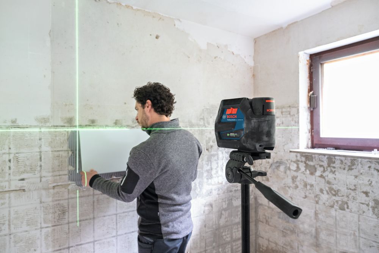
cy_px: 126
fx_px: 253
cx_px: 190
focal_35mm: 24
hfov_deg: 73.7
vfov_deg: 53.1
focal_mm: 24
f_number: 6.3
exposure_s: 1/15
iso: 4000
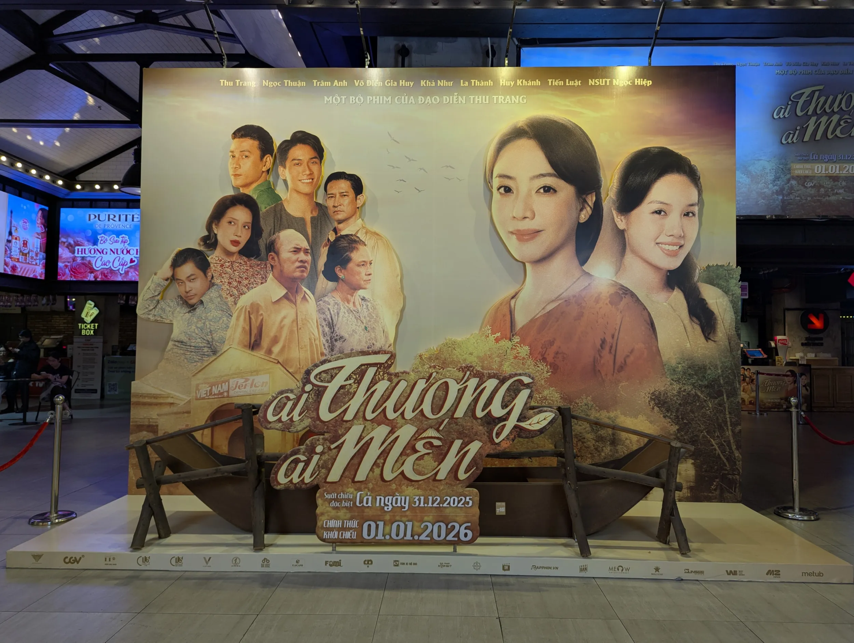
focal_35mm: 24
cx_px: 427
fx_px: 593
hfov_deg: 71.5
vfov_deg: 56.9
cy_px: 322
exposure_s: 1/53.3
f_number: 1.85
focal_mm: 6.81
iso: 33
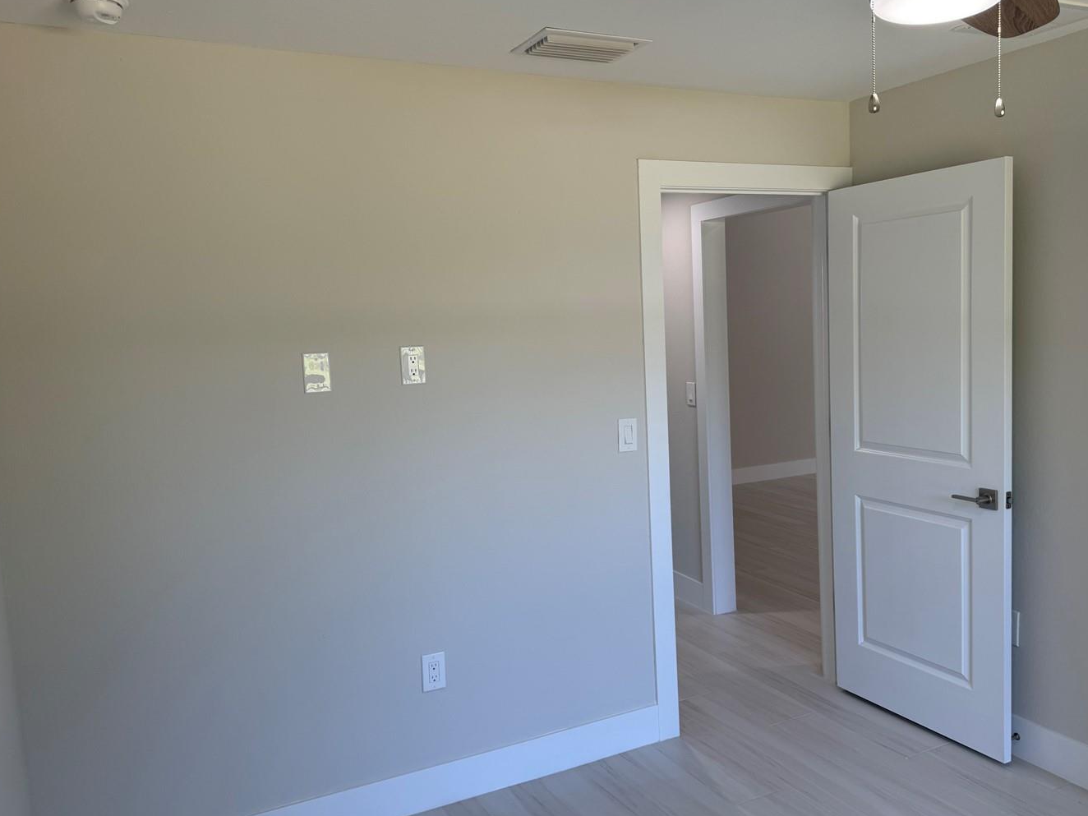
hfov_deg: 61.5
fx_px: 911
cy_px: 404
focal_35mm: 29
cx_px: 606
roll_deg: +0.8
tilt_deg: -5.5
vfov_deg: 48.2
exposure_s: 1/177
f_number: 1.78
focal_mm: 6.76
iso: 80
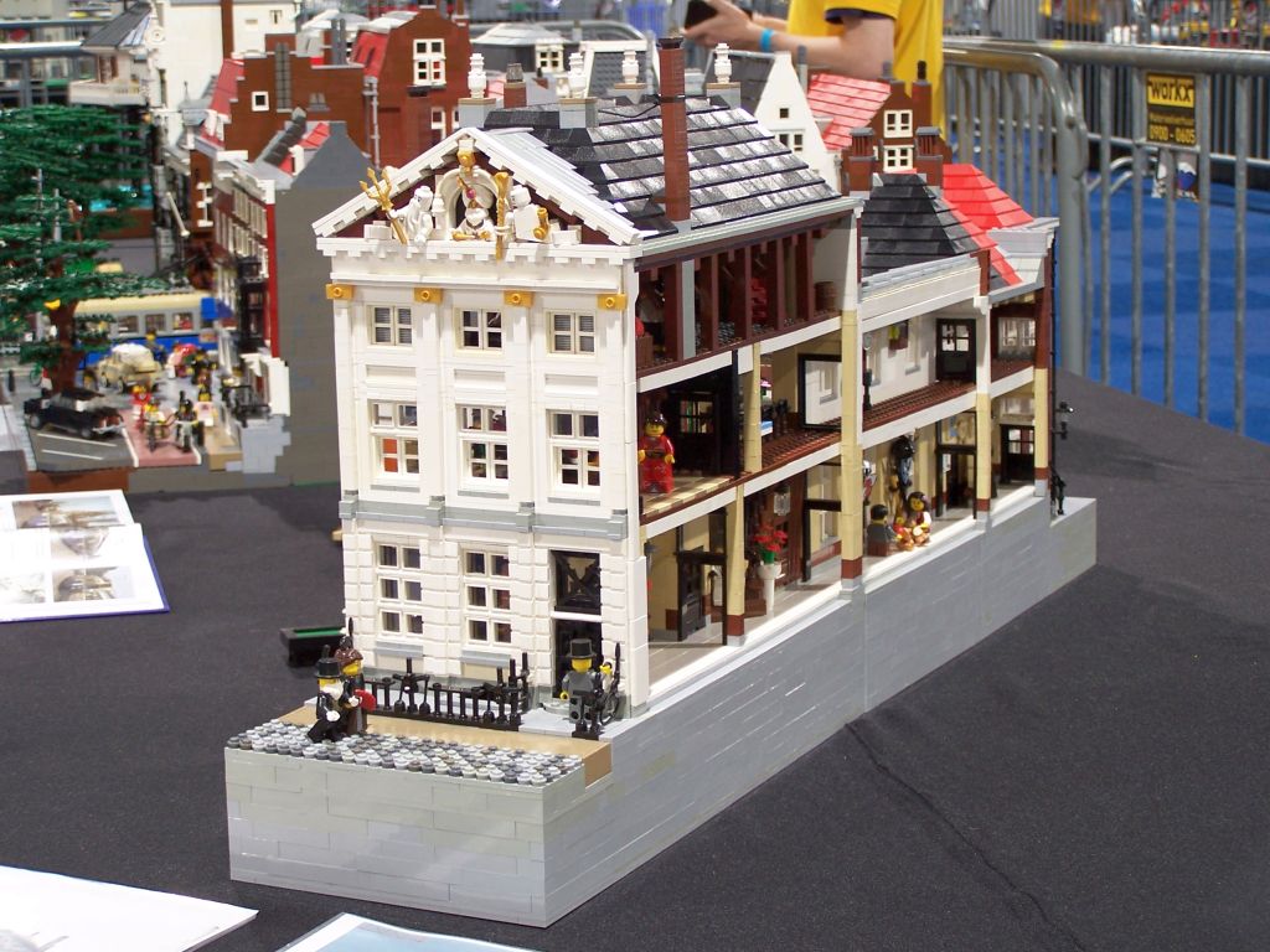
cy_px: 476
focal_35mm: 75
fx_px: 2752
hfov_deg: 26.0
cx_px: 635
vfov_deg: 19.6
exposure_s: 1/3
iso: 80
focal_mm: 12.4
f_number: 3.2
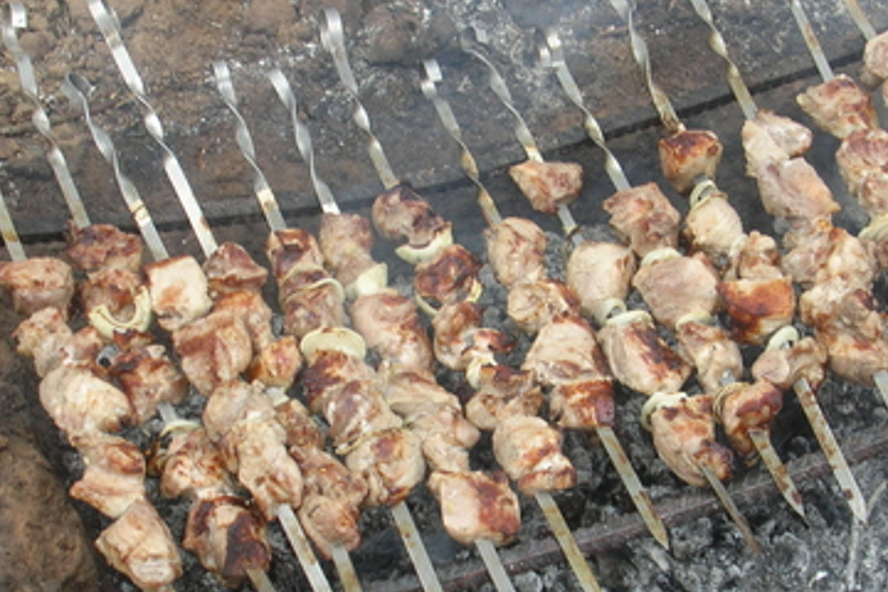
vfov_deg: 14.9
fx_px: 2269
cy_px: 343
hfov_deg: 22.1
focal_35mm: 92
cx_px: 553
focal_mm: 9.6
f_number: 3.5
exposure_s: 1/78.1
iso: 50
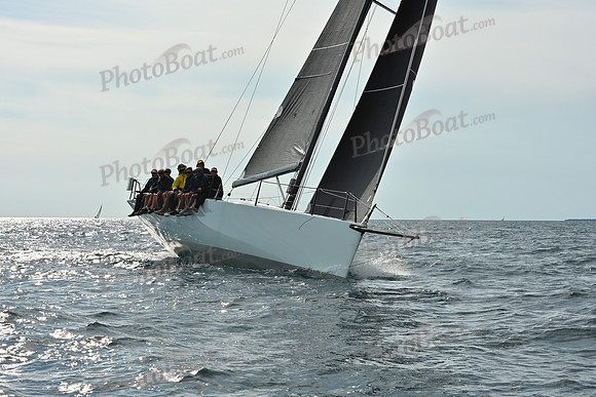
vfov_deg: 17.5
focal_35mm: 78
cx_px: 298
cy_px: 198
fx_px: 1292
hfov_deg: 26.0
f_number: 13
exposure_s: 1/1000
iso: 320
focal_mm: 78
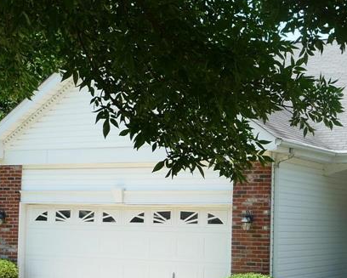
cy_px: 177
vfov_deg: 21.5
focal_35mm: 71
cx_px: 287
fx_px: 730
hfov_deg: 26.2
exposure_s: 1/500
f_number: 3.3
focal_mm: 4.7
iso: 100
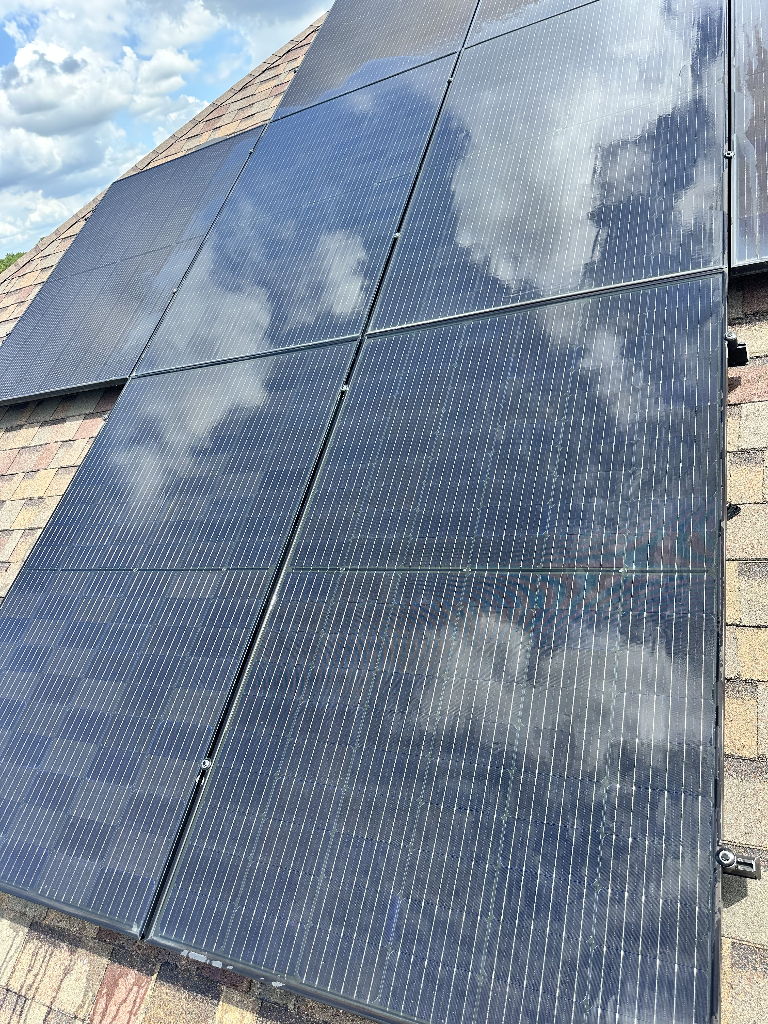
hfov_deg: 56.8
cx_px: 384
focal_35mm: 24
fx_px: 710
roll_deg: +14.6
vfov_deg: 71.6
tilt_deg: -24.0
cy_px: 512
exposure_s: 1/999
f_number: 1.78
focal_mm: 6.86
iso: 80
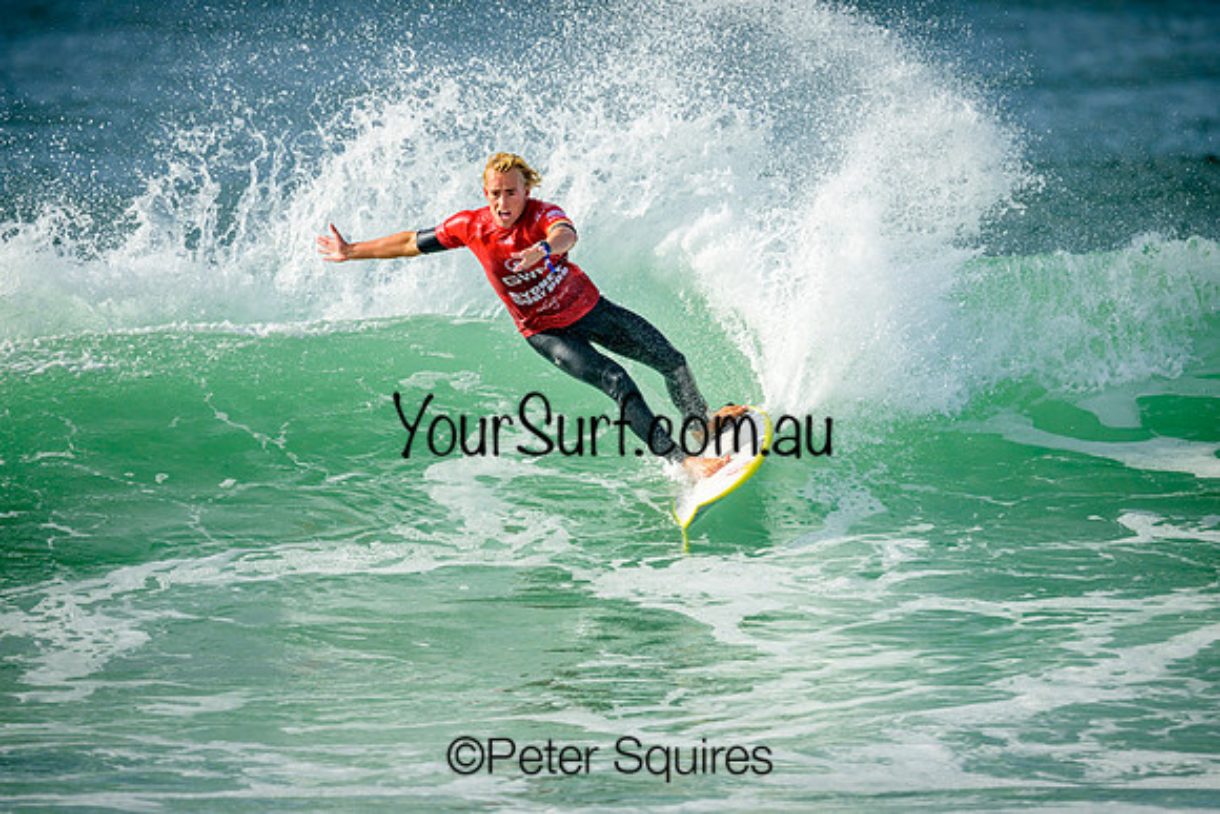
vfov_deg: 1.7
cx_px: 610
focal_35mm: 800
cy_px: 407
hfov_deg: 2.6
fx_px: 27116
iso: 220
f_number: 6.3
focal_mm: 800
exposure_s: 1/2000
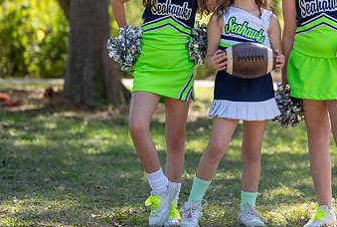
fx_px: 1558
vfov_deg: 8.3
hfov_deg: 12.3
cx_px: 257
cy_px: 58
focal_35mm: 166
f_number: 2.8
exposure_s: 1/500
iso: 100
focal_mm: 93
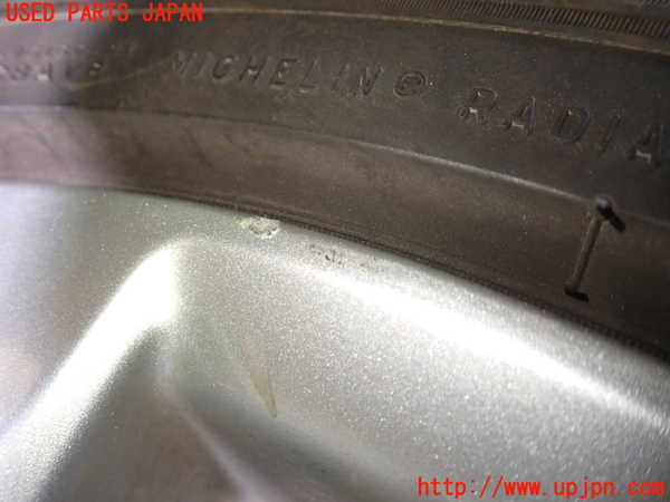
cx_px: 335
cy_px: 251
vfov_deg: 46.8
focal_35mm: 30
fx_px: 581
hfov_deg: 60.0
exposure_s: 1/60
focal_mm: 5.4
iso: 200
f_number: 2.3
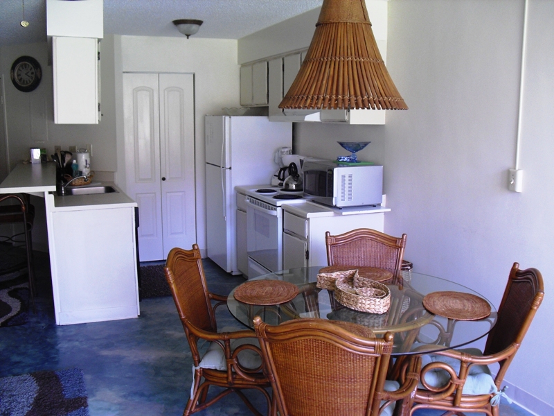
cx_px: 277
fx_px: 576
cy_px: 208
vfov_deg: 39.7
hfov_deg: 51.4
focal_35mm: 36
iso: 200
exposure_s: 1/30
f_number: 3.1
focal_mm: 6.3
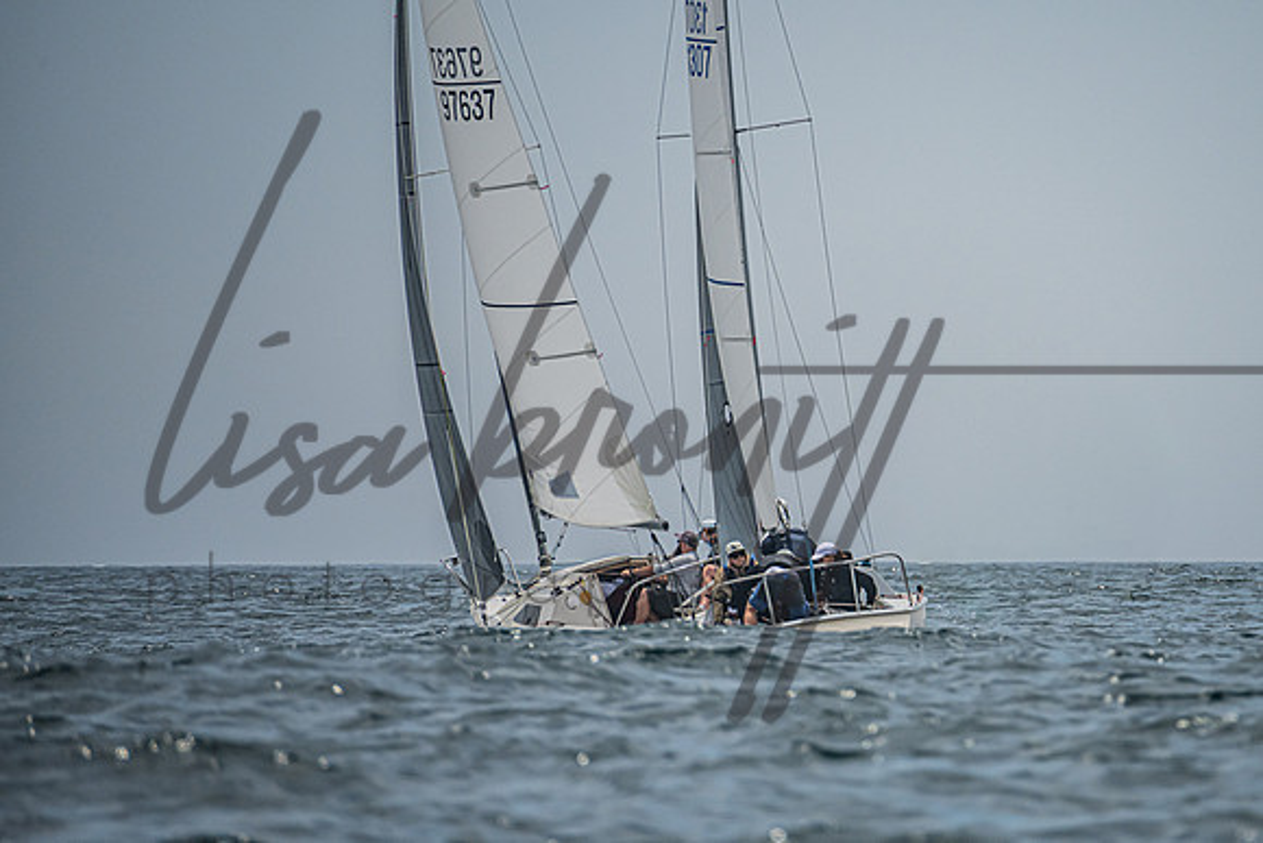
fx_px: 19288
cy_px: 424
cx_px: 849
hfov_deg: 3.8
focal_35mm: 550
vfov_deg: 2.5
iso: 500
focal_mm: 400
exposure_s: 1/4000
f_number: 8
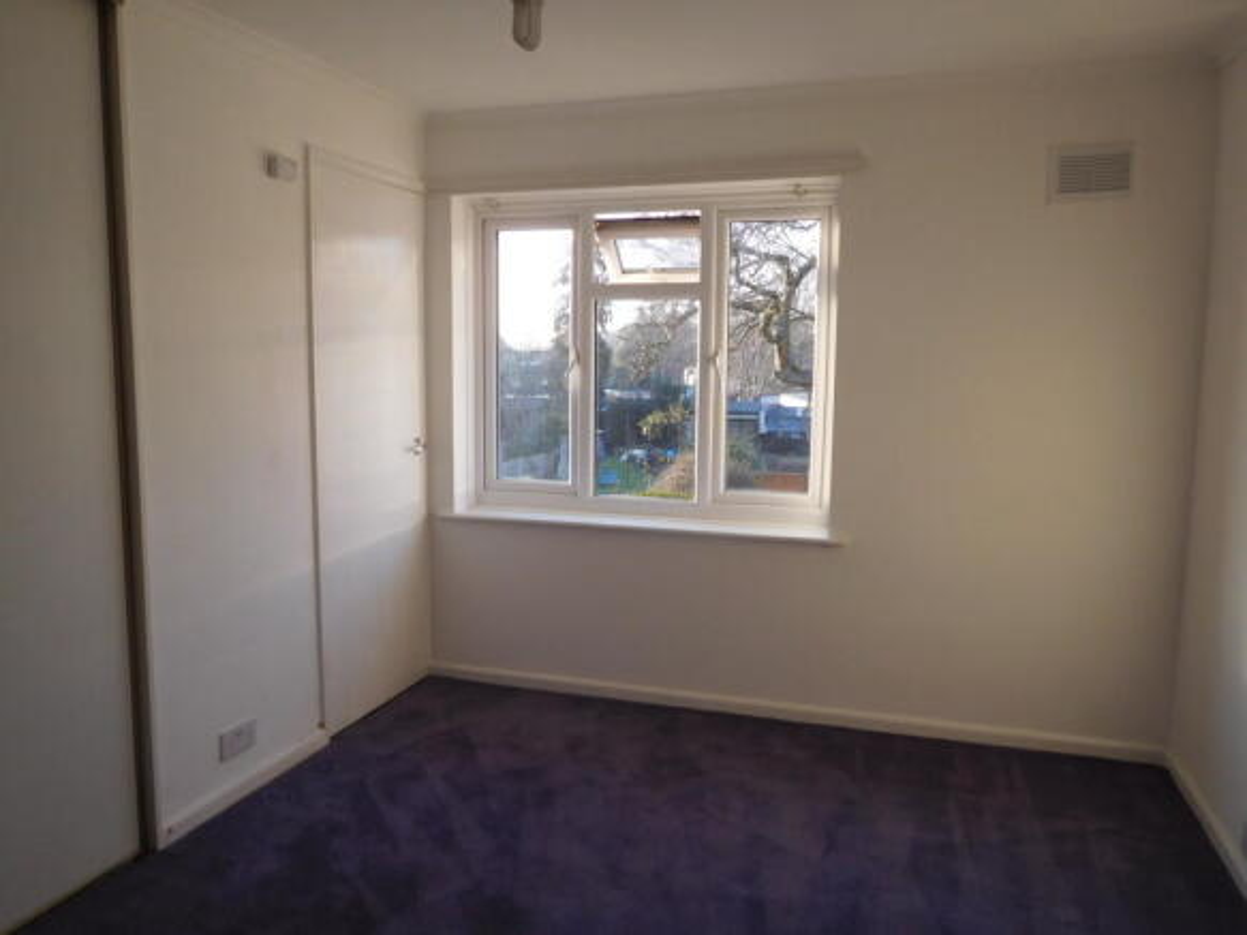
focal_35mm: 25
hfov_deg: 69.4
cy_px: 468
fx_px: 900
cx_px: 624
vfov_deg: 54.9
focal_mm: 4.5
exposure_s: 1/100
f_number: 3.4
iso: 125
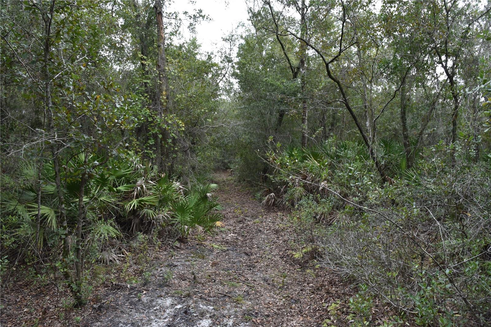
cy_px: 164
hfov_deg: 73.7
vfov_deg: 53.1
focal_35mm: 24
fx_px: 327
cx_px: 246
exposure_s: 1/200
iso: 1250
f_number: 7.1
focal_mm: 24
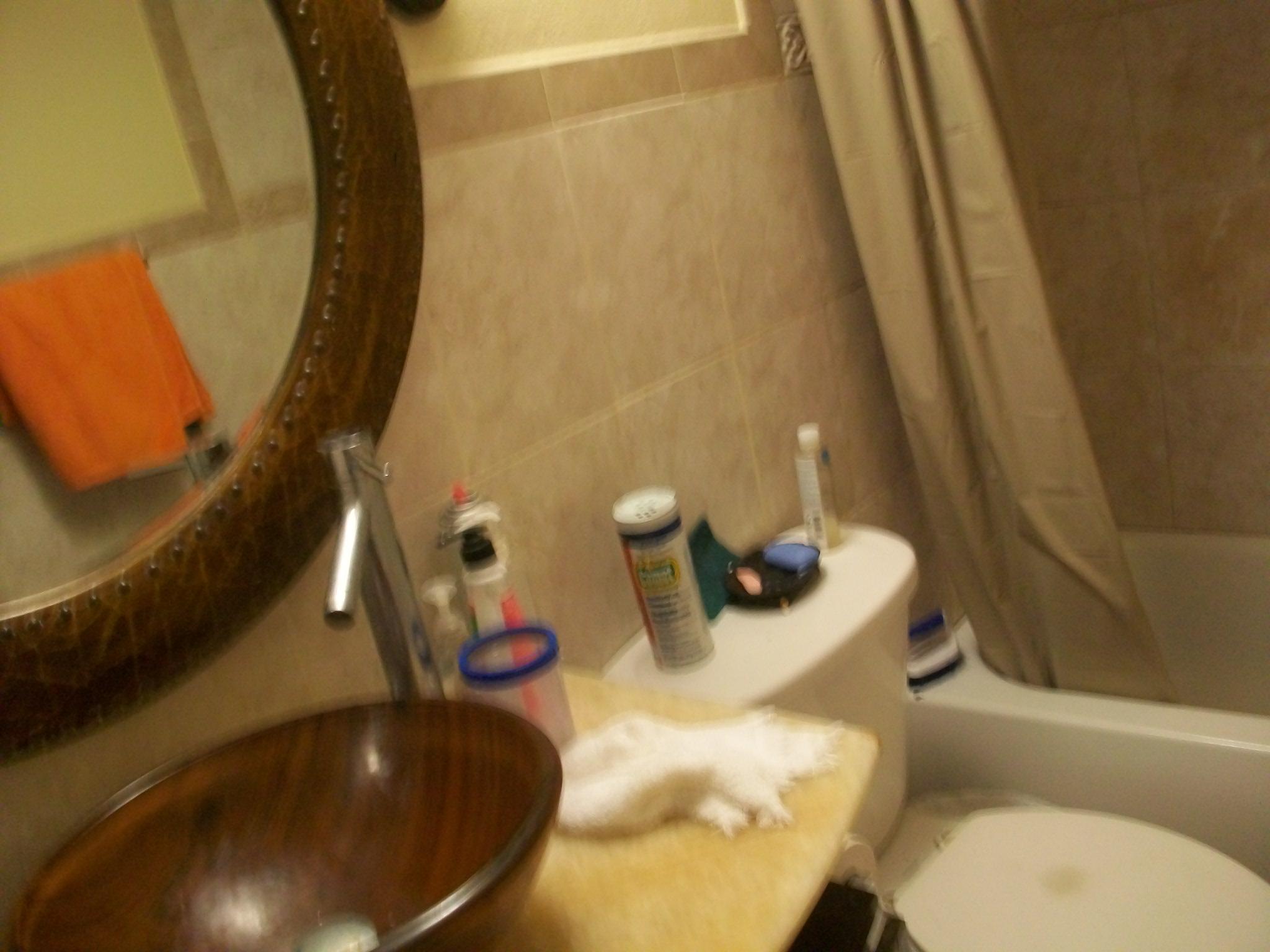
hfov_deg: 56.8
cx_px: 635
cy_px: 476
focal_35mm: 32
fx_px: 1174
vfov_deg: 44.2
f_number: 2.8
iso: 160
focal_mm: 5.7
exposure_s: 1/8
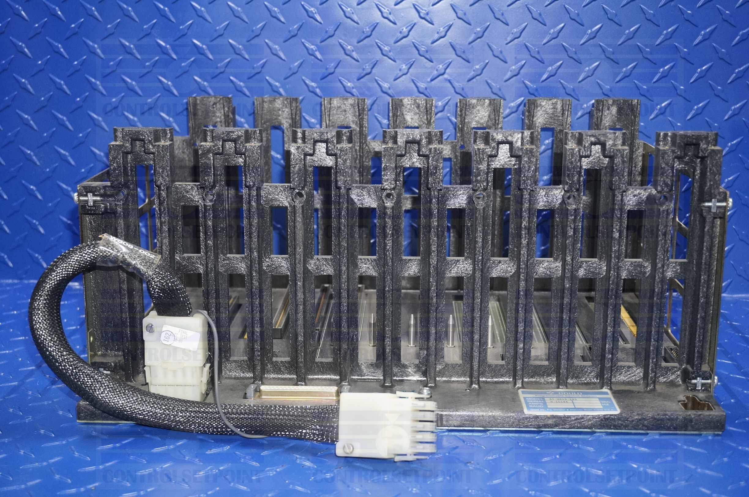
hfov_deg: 41.2
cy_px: 248
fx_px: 997
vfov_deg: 28.0
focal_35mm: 48
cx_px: 374
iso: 800
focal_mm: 32
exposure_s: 1/60
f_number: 5
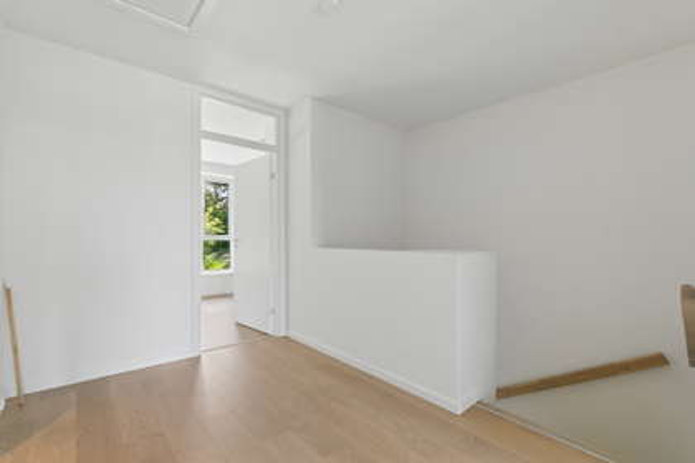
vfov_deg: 77.3
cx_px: 348
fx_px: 290
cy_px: 232
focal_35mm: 15
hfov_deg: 100.4
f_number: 8
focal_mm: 10
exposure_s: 1/30
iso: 500
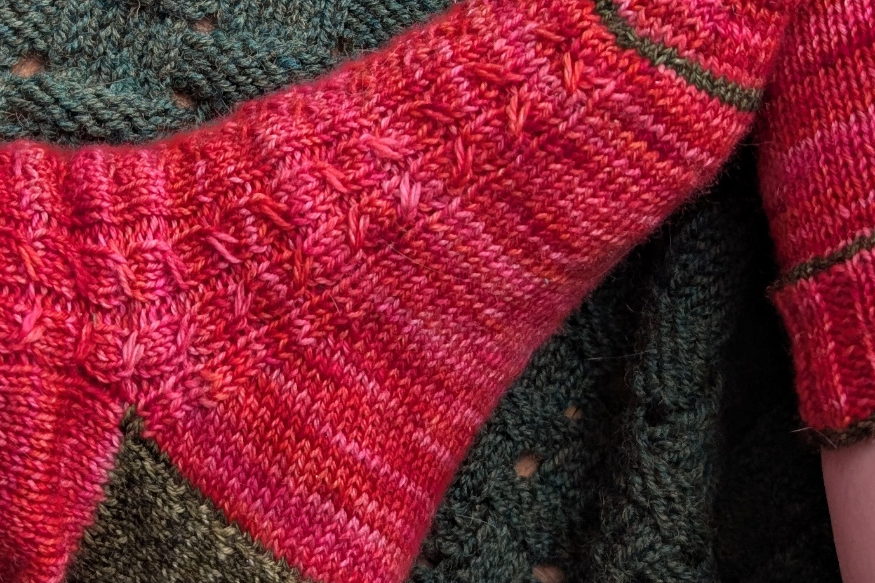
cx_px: 432
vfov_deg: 17.4
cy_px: -157
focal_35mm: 74
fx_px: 1799
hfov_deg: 27.3
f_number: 1.68
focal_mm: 6.9
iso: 20
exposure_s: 1/35.5
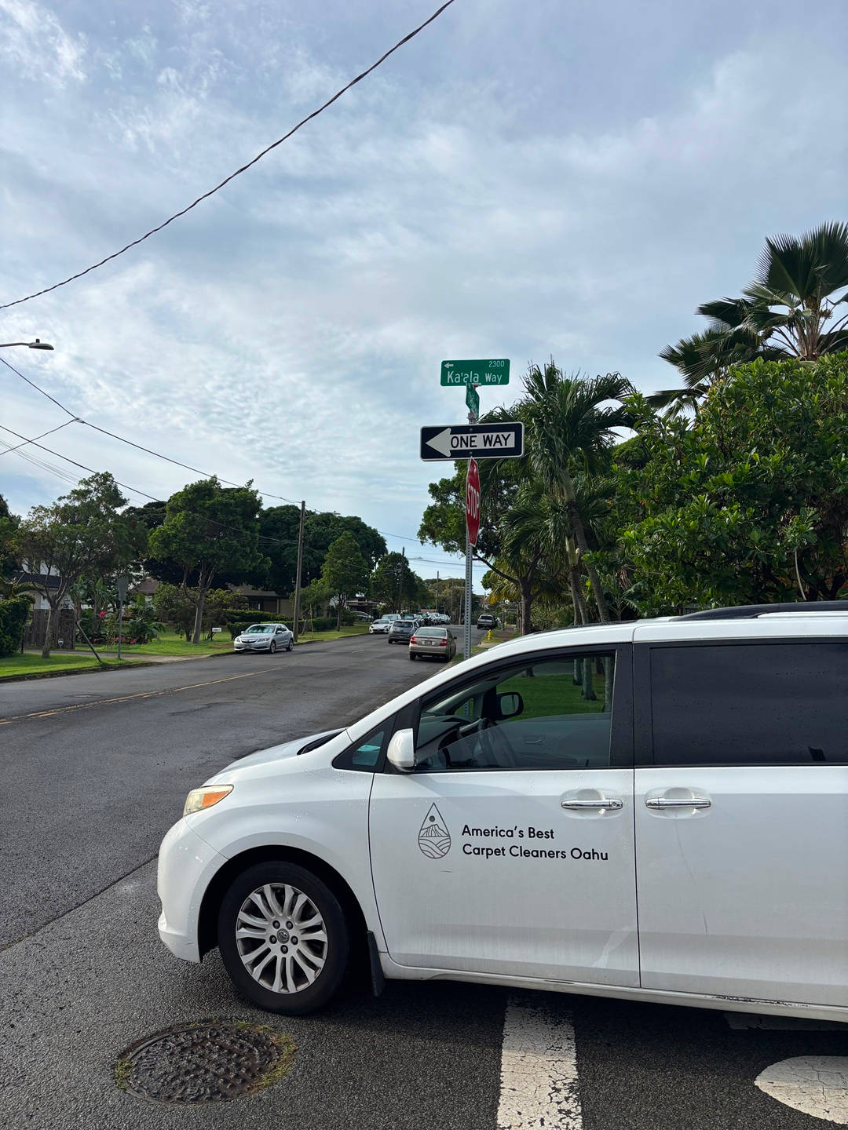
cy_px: 565
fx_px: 849
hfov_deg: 53.1
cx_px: 424
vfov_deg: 67.3
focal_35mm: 26
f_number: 1.6
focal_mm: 5.96
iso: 50
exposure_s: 1/4255
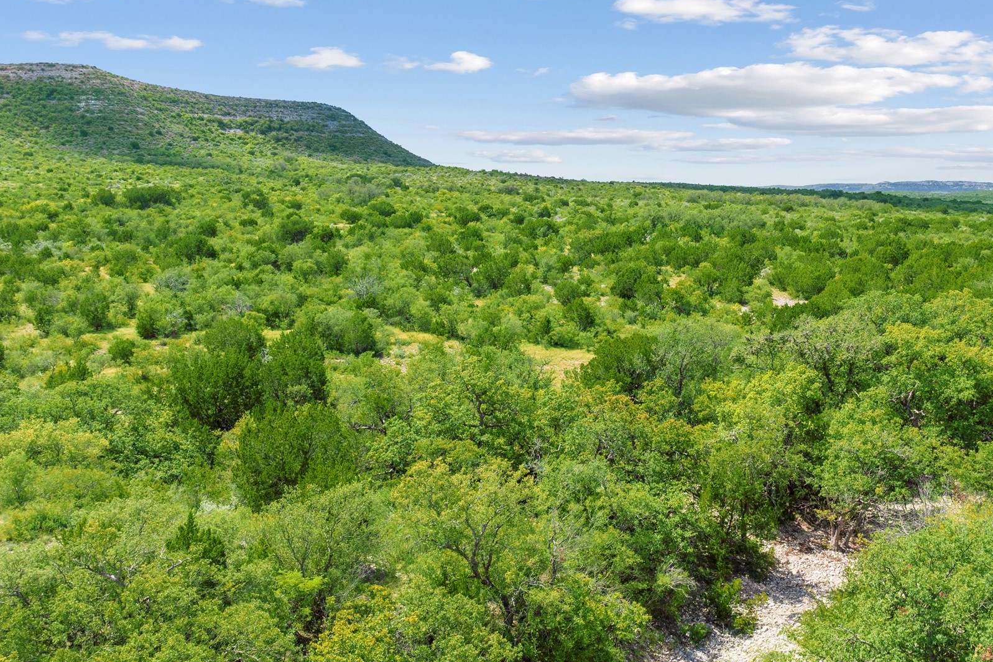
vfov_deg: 41.1
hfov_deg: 58.4
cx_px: 577
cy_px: 362
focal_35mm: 32
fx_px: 883
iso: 200
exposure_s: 1/2500
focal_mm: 12.29
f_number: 2.8
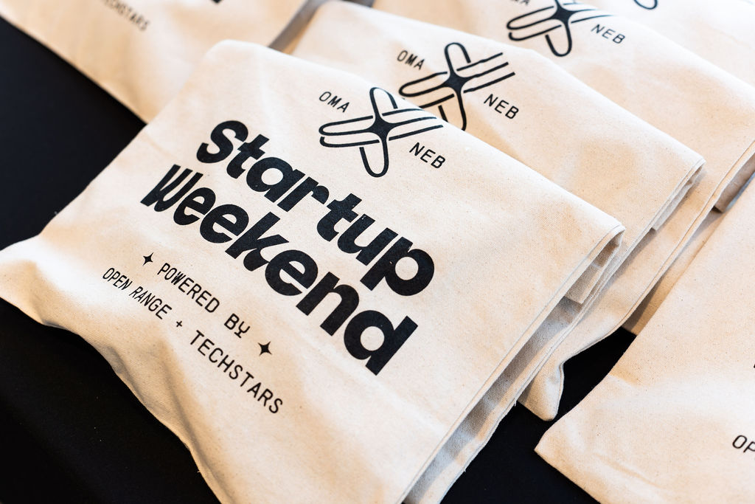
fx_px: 944
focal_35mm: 45
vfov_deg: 29.9
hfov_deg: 43.6
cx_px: 378
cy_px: 252
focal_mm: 45
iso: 160
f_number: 2.8
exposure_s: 1/125
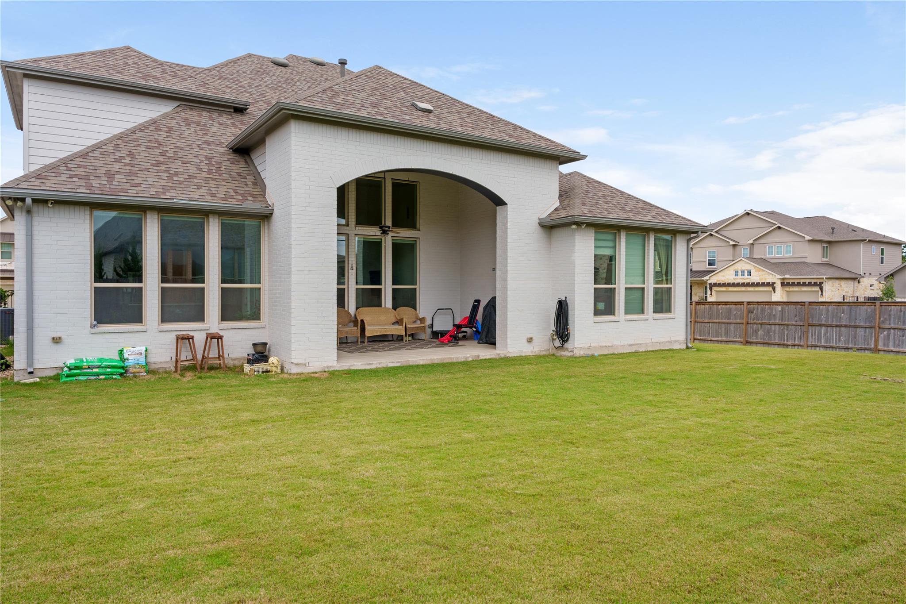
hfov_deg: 73.7
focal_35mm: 24
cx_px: 453
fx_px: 604
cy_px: 302
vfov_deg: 53.1
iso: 200
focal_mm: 24
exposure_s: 1/400
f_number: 8
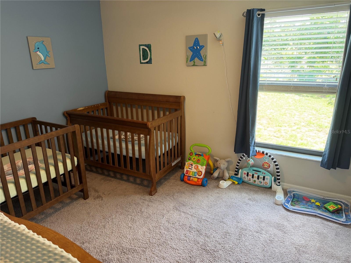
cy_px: 132
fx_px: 243
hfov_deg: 71.6
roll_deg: +1.5
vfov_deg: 56.8
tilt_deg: -17.7
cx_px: 176
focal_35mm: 24
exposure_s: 1/60
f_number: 1.78
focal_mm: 6.76
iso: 125
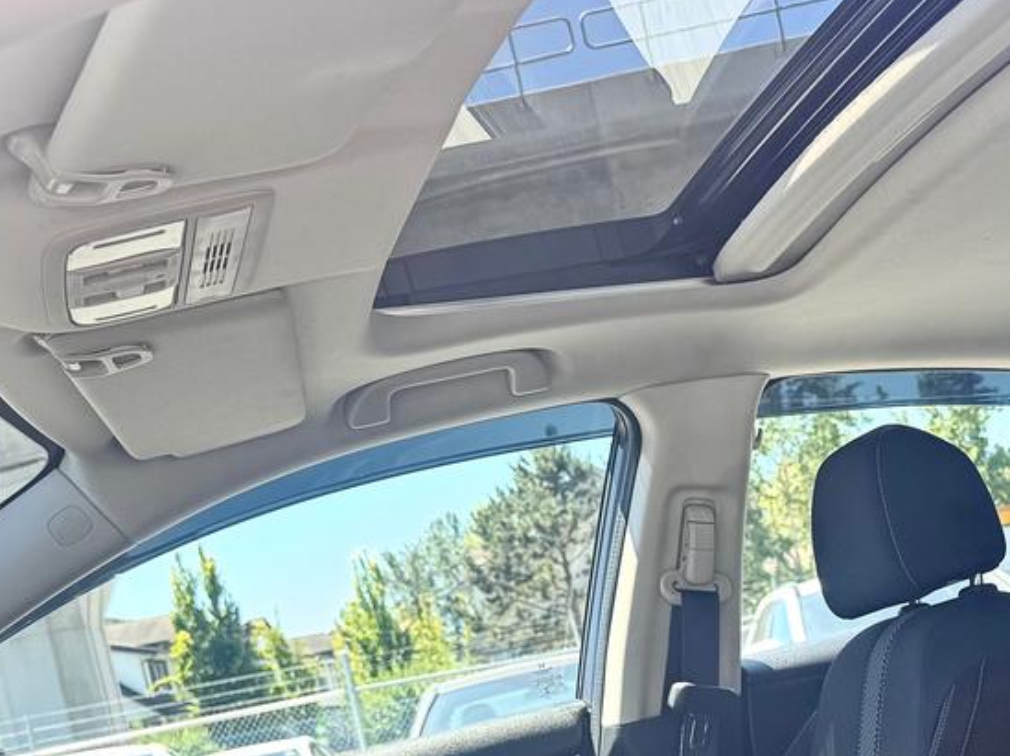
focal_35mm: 56
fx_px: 1633
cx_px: 787
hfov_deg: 33.5
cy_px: 758
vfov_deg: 24.8
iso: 80
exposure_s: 1/246
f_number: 1.78
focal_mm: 6.76
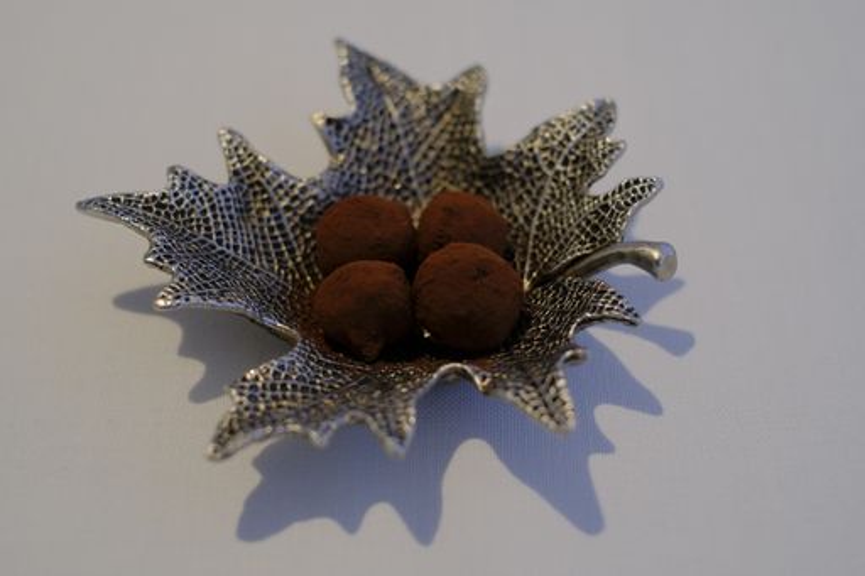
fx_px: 1273
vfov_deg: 25.5
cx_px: 432
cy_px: 288
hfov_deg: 37.5
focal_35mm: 53
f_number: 2.8
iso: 640
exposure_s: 1/105
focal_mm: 35
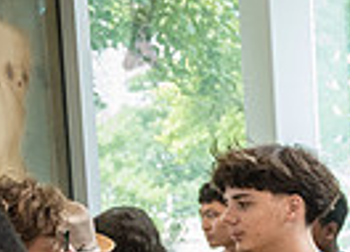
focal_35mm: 143
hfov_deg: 11.7
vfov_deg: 9.8
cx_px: 807
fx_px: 1425
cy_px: 396
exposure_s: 1/400
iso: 2500
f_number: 4
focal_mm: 29
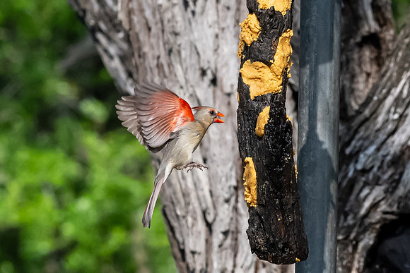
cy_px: -4
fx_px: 11522
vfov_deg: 1.4
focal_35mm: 1012
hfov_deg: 2.0
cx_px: 426
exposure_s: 1/3200
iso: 2500
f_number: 8
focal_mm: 260
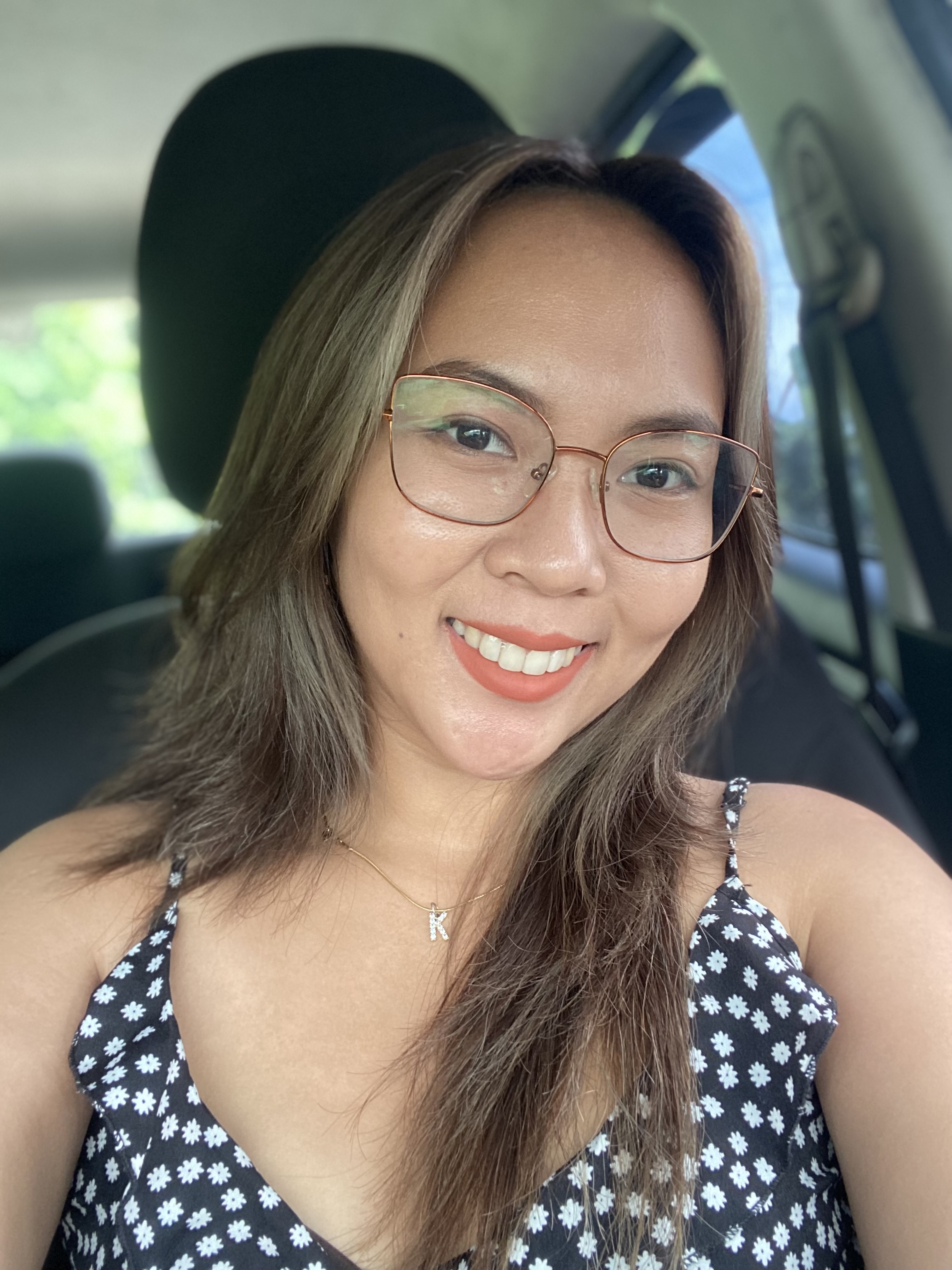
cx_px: 476
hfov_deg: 46.8
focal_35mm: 30
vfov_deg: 60.0
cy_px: 635
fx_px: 1100
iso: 125
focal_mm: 2.71
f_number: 2.2
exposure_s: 1/60
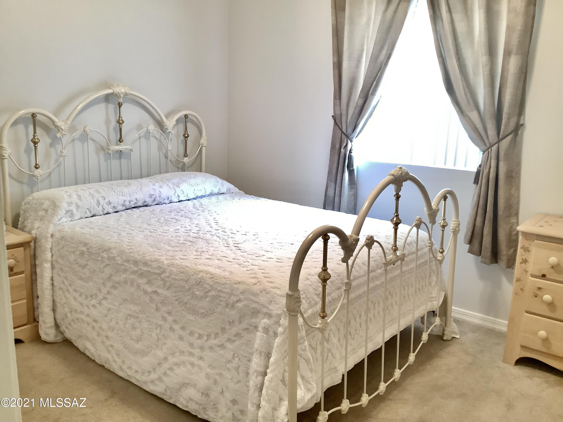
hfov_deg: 58.4
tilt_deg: -12.9
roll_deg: -2.6
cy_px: 211
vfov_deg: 45.4
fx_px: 504
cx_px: 282
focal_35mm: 31
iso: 400
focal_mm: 3.3
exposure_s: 1/30
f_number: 2.4
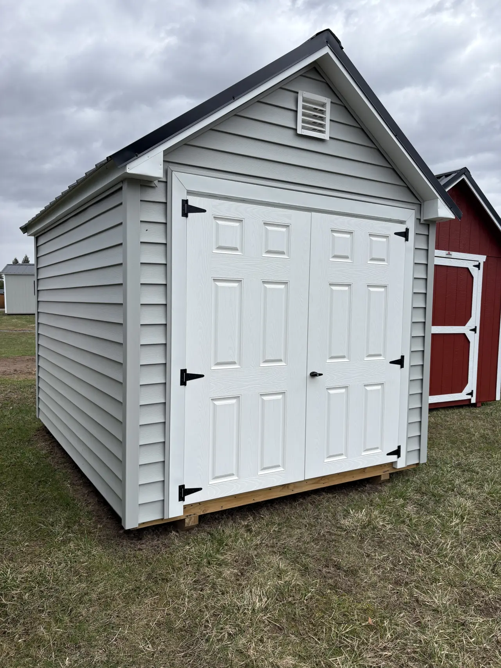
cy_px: 334
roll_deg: -0.5
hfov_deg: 53.1
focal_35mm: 26
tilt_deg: -3.0
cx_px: 250
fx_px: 502
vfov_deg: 67.3
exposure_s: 1/1337
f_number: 1.6
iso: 50
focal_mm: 5.96
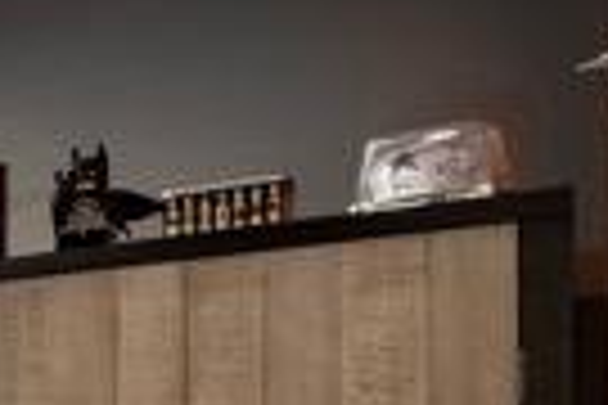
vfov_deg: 18.2
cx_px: -685
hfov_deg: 17.4
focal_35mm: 71
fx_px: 1199
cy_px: 490
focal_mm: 16
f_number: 8
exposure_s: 2
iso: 1250
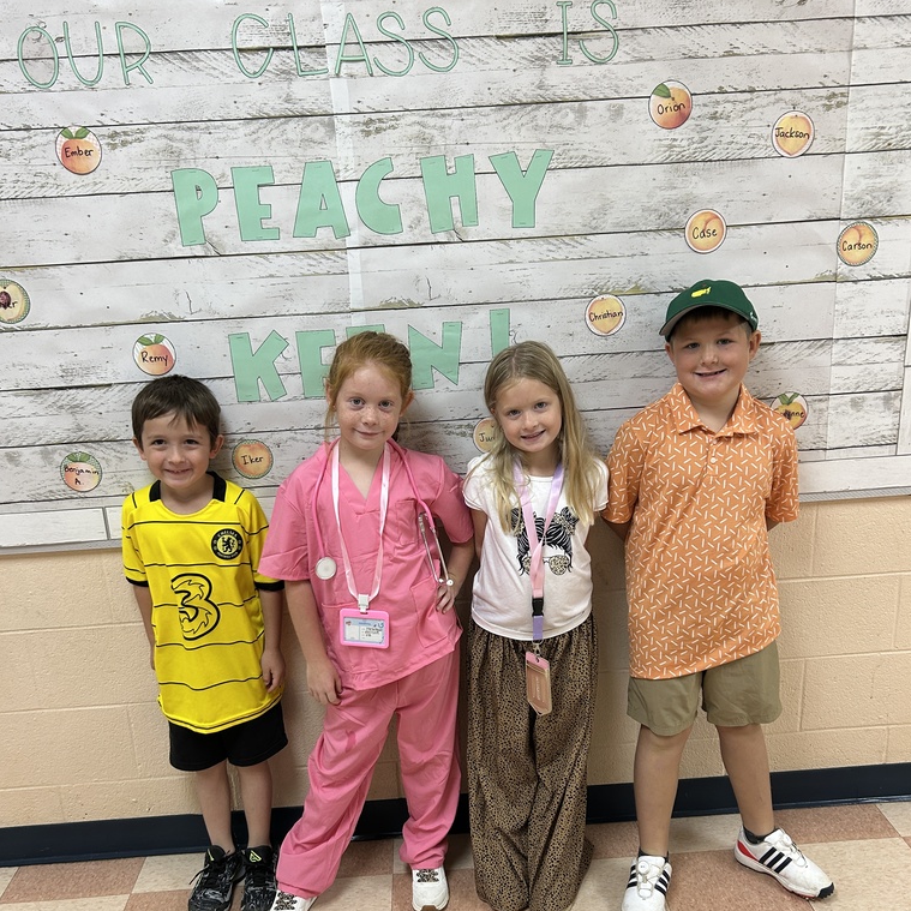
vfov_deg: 52.2
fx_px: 923
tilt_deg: -17.0
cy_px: 538
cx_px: 456
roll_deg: +4.0
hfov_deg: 52.5
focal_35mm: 31
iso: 100
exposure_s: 1/120
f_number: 1.5
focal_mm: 5.7
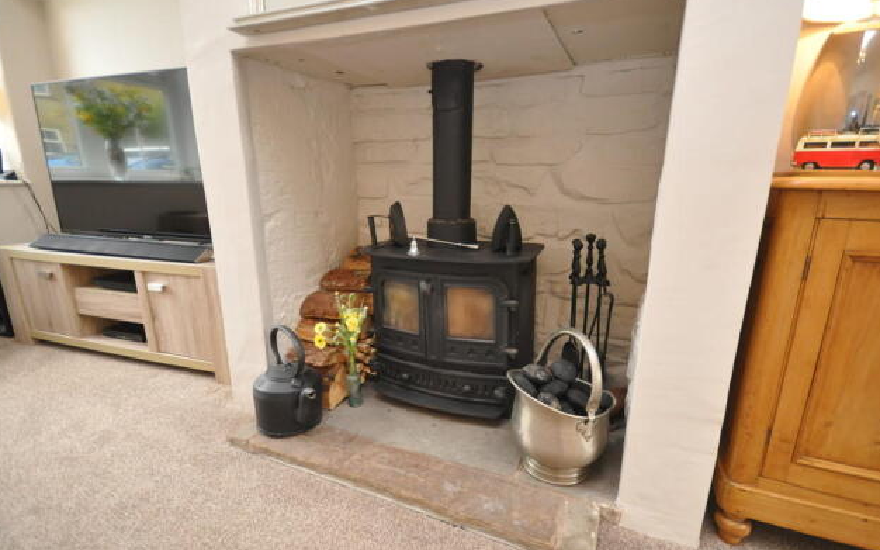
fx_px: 384
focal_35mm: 16
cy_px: 276
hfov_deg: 97.8
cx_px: 451
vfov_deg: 71.2
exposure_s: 1/60
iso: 800
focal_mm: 10
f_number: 4
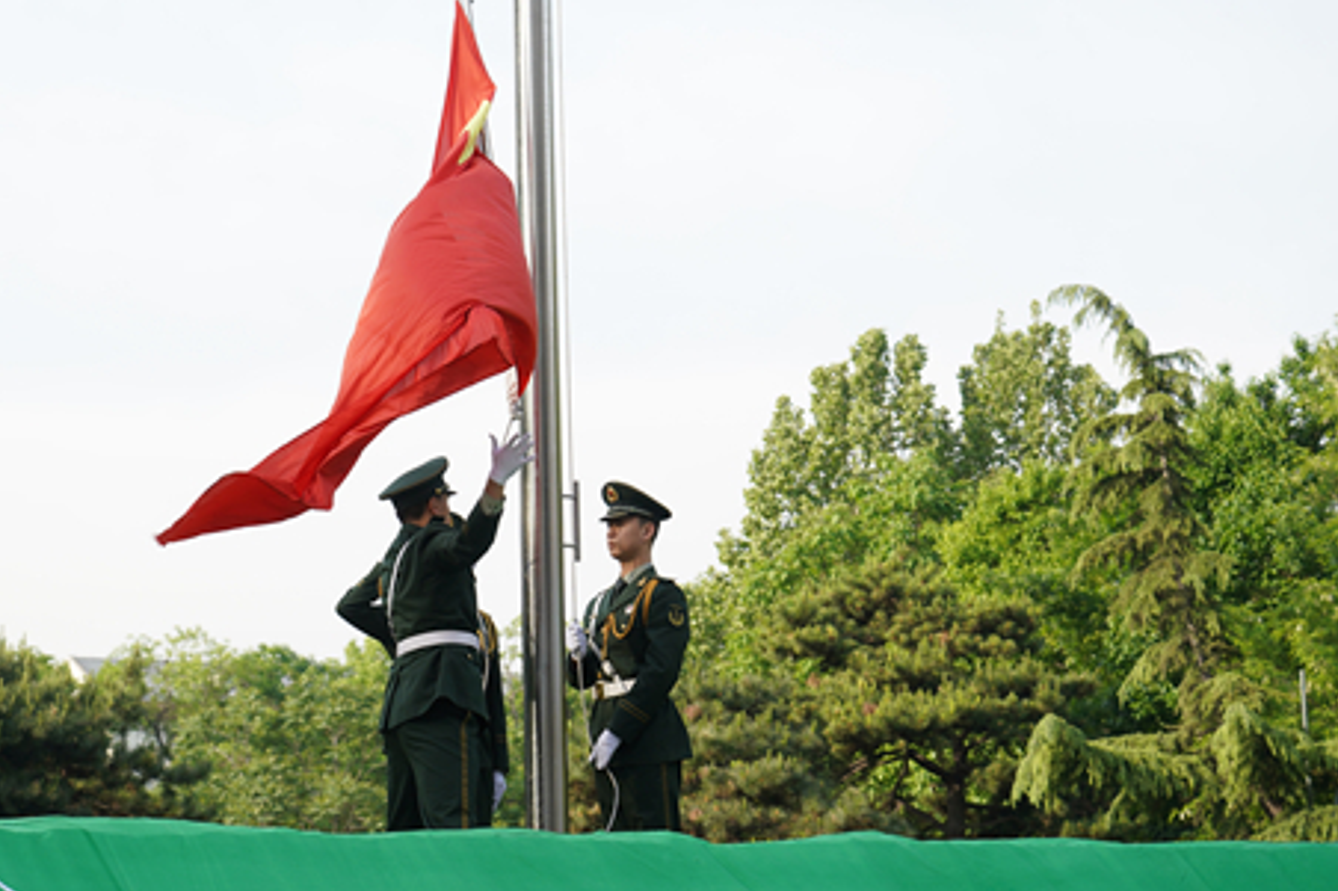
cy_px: 429
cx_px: 503
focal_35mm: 93
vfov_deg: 14.7
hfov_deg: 21.9
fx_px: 3455
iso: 160
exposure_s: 1/250
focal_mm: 70
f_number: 5.6
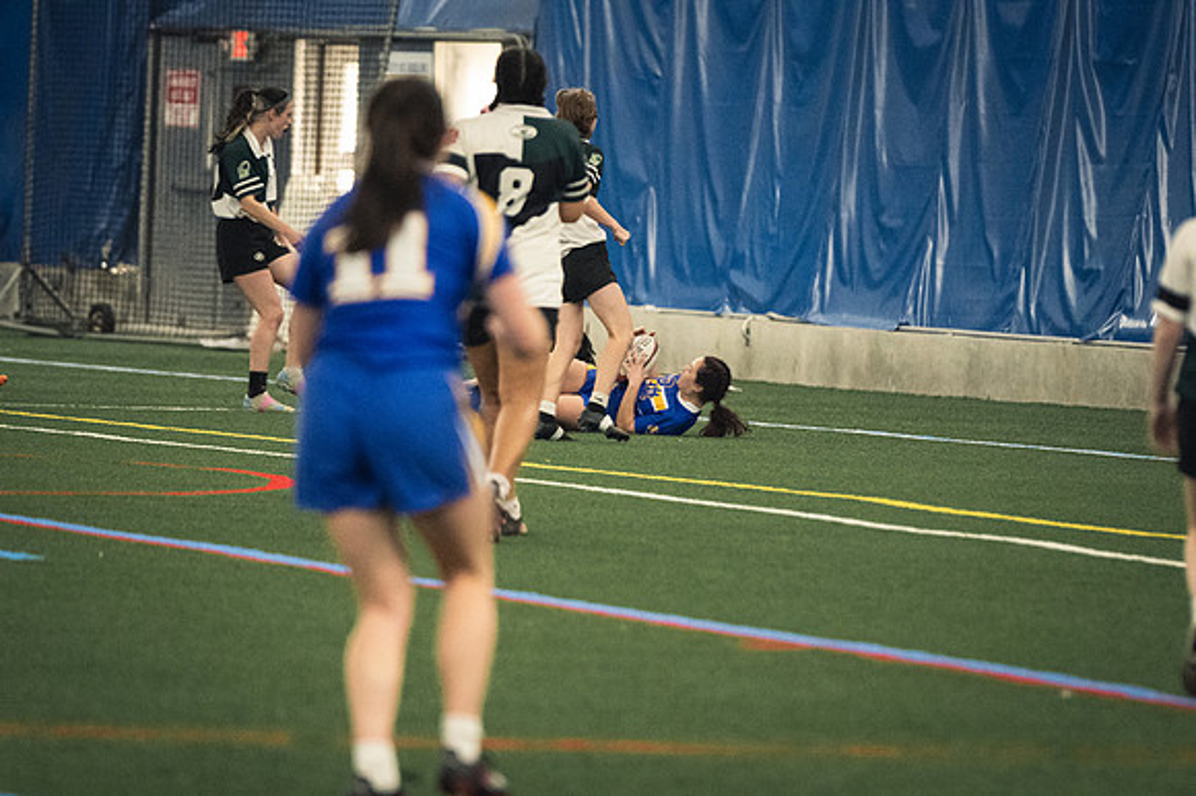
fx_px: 9961
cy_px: 398
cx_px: 598
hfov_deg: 6.9
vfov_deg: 4.6
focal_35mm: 300
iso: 8000
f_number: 2.8
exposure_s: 1/500
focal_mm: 200
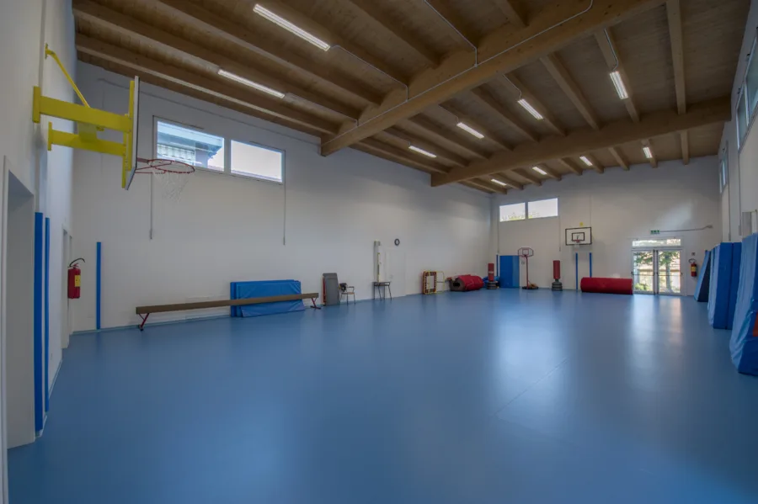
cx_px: 379
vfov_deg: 81.1
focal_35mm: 14
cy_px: 252
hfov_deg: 104.3
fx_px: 295
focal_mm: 14
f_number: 7.1
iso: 200
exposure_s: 1/30
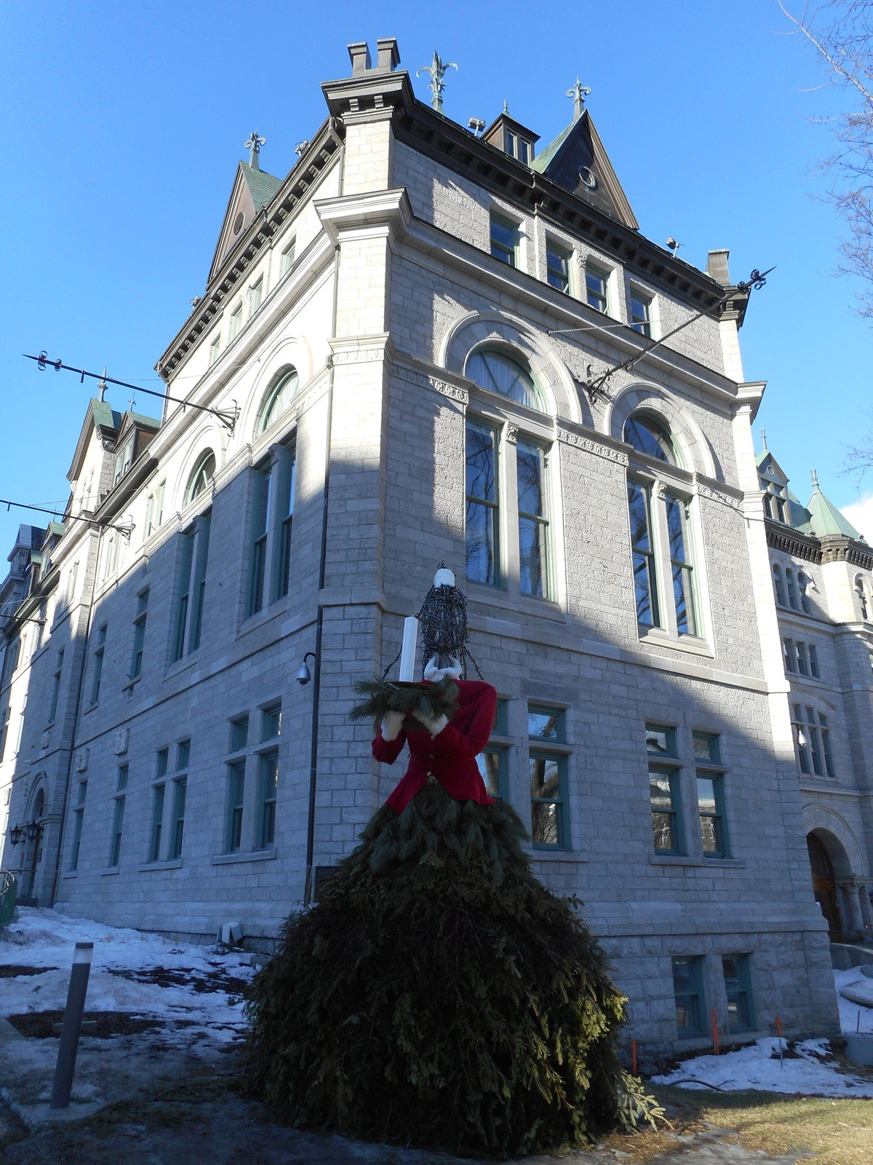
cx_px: 436
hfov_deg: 54.9
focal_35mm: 25
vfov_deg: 69.4
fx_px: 841
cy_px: 582
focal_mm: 4.5
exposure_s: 1/320
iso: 80
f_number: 3.7
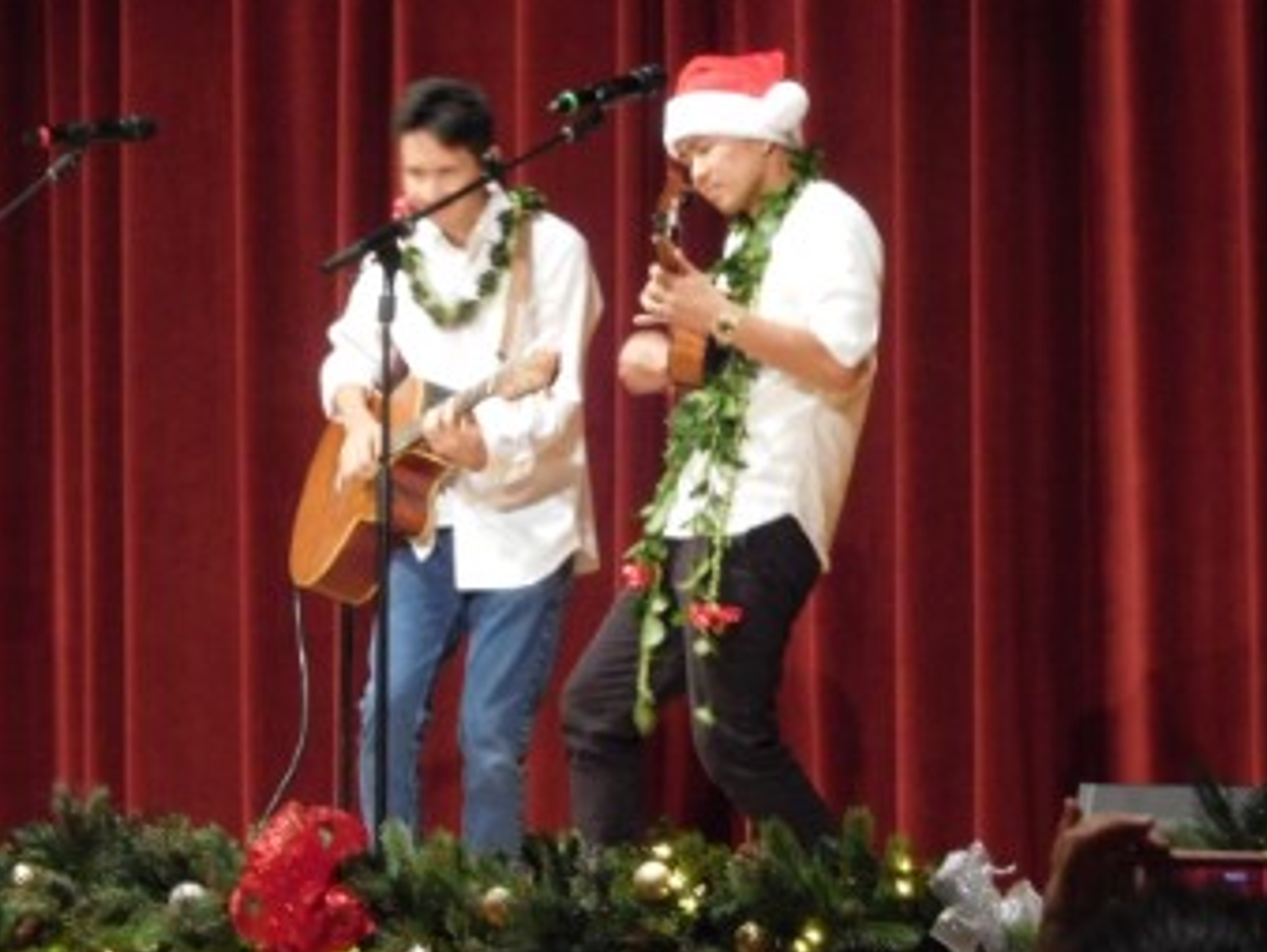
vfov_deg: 6.2
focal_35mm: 240
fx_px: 8791
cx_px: 663
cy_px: 367
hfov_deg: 8.2
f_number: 5.3
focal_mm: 32.1
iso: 800
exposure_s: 1/10
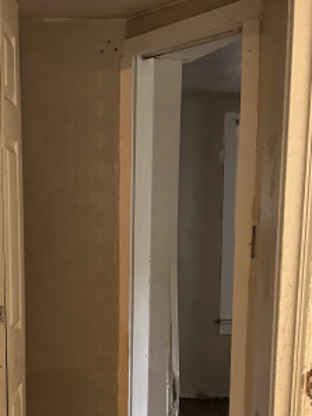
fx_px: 829
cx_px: 119
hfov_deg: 21.3
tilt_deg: -12.4
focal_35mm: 69
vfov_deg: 27.1
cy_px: 379
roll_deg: +0.7
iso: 640
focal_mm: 6.76
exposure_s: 1/40
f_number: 1.78
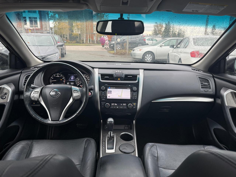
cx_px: 118
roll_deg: -1.2
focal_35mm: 24
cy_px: 88
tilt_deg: -16.1
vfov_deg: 56.8
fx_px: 164
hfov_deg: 71.6
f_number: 1.78
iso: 100
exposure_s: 1/121
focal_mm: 6.76
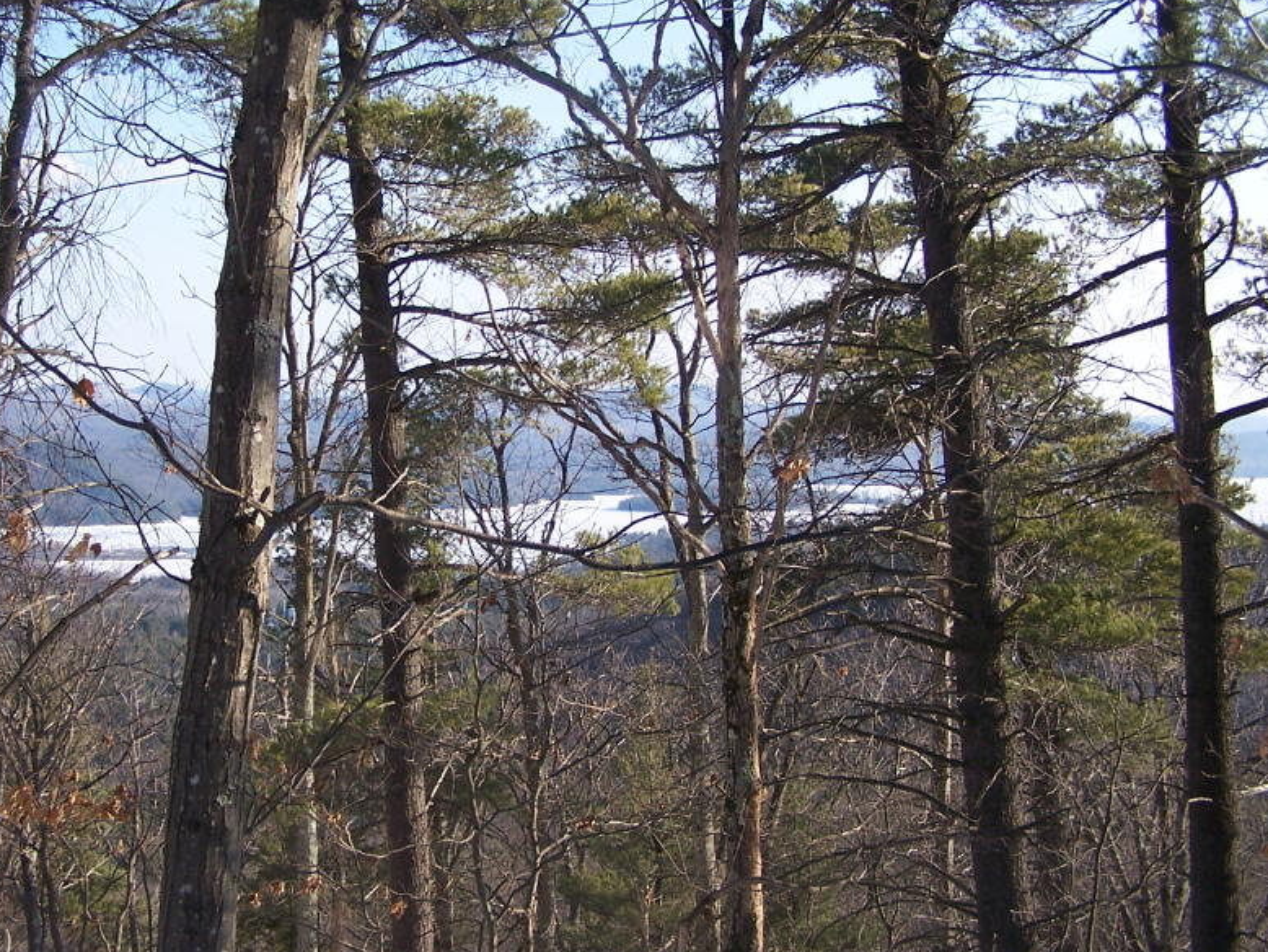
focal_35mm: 50
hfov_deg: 38.0
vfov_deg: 29.1
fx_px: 1832
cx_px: 484
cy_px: 460
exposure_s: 1/640
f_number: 2.8
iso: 80
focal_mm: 6.3
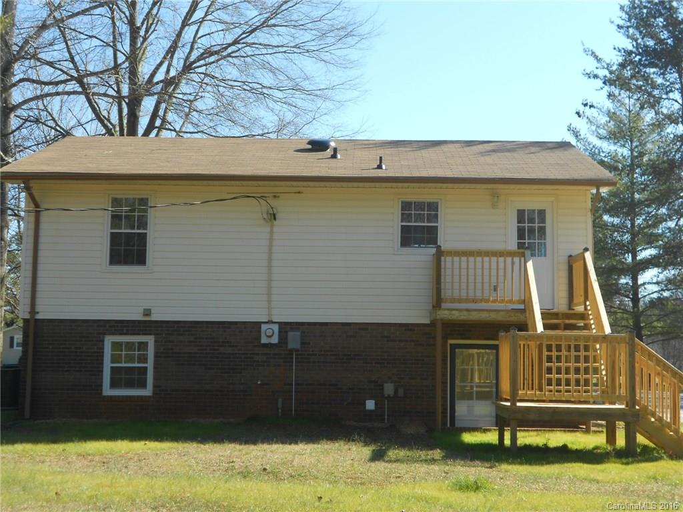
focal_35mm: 56
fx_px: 1105
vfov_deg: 26.1
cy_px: 256
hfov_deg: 34.3
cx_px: 342
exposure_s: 1/250
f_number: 4.9
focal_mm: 10
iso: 80
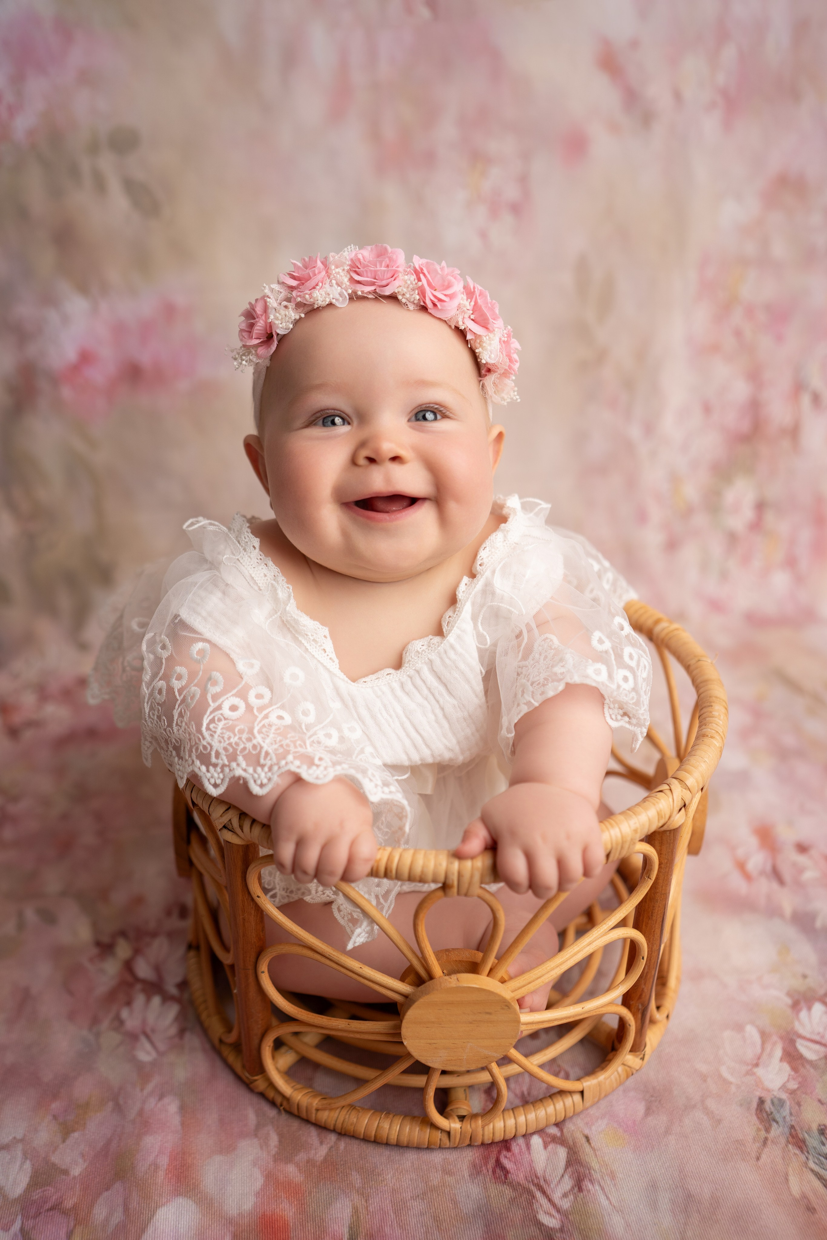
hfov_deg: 37.9
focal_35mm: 35
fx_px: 1206
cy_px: 620
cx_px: 414
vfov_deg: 54.4
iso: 100
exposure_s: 1/160
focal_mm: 35
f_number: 2.2
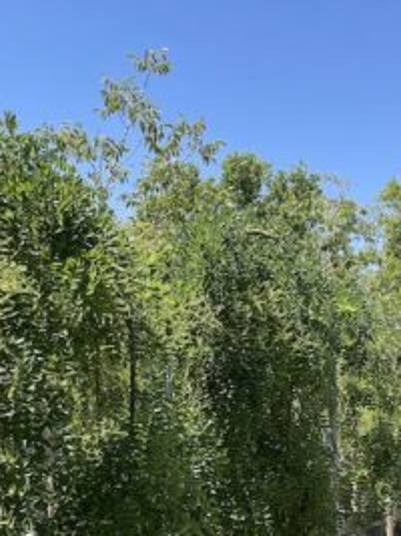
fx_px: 804
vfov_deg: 35.8
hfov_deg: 28.0
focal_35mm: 52
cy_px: 419
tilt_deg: +2.9
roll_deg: +1.1
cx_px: 233
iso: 32
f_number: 1.6
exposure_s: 1/1233
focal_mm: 4.2
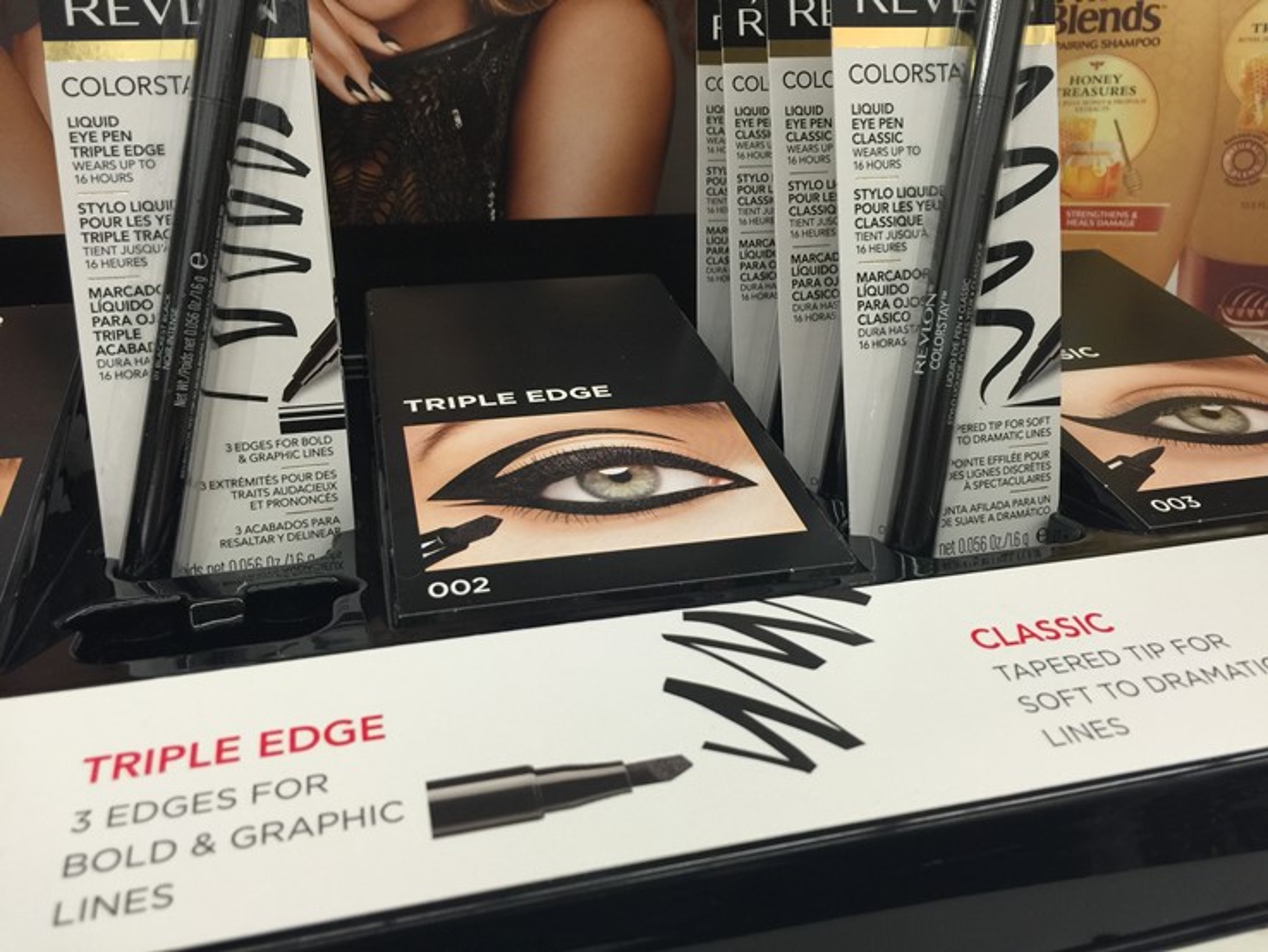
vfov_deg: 48.3
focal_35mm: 29
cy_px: 476
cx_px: 634
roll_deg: +0.6
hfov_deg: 61.6
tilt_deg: -17.9
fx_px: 1063
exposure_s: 1/30
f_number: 2.2
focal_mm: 4.15
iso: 50
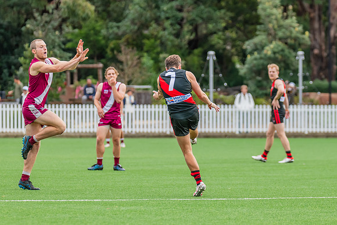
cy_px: 100
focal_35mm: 342
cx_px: 190
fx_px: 3202
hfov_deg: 6.0
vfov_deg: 4.0
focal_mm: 240
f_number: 5
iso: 800
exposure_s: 1/1250
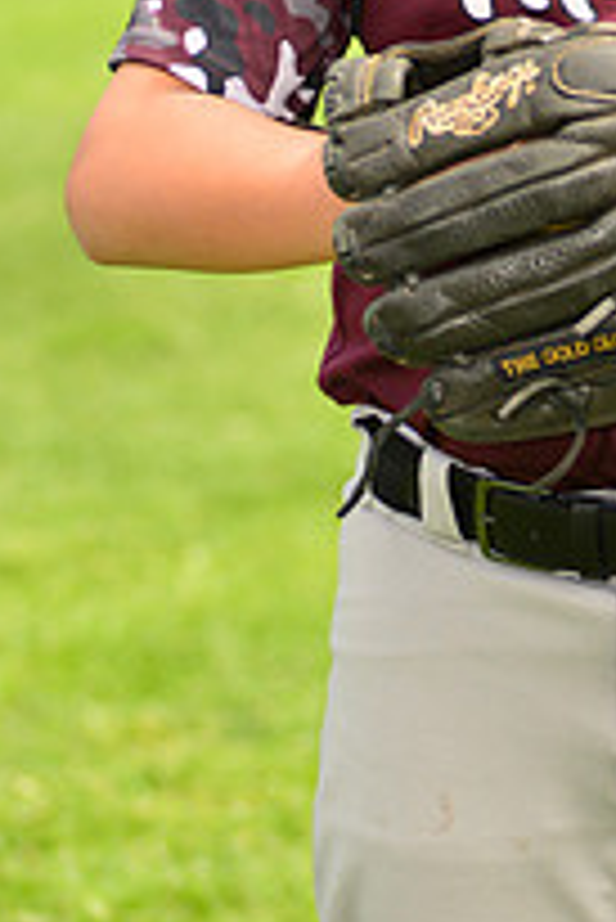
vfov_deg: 6.2
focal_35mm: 328
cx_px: 749
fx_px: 8404
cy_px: -306
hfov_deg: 4.2
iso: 100
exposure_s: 1/250
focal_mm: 116
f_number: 5
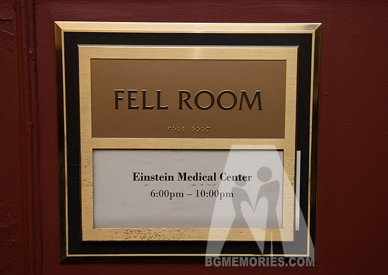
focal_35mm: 54
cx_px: 208
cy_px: 137
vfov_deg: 26.0
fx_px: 595
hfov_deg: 36.1
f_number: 4
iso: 1000
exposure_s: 1/60
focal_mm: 48
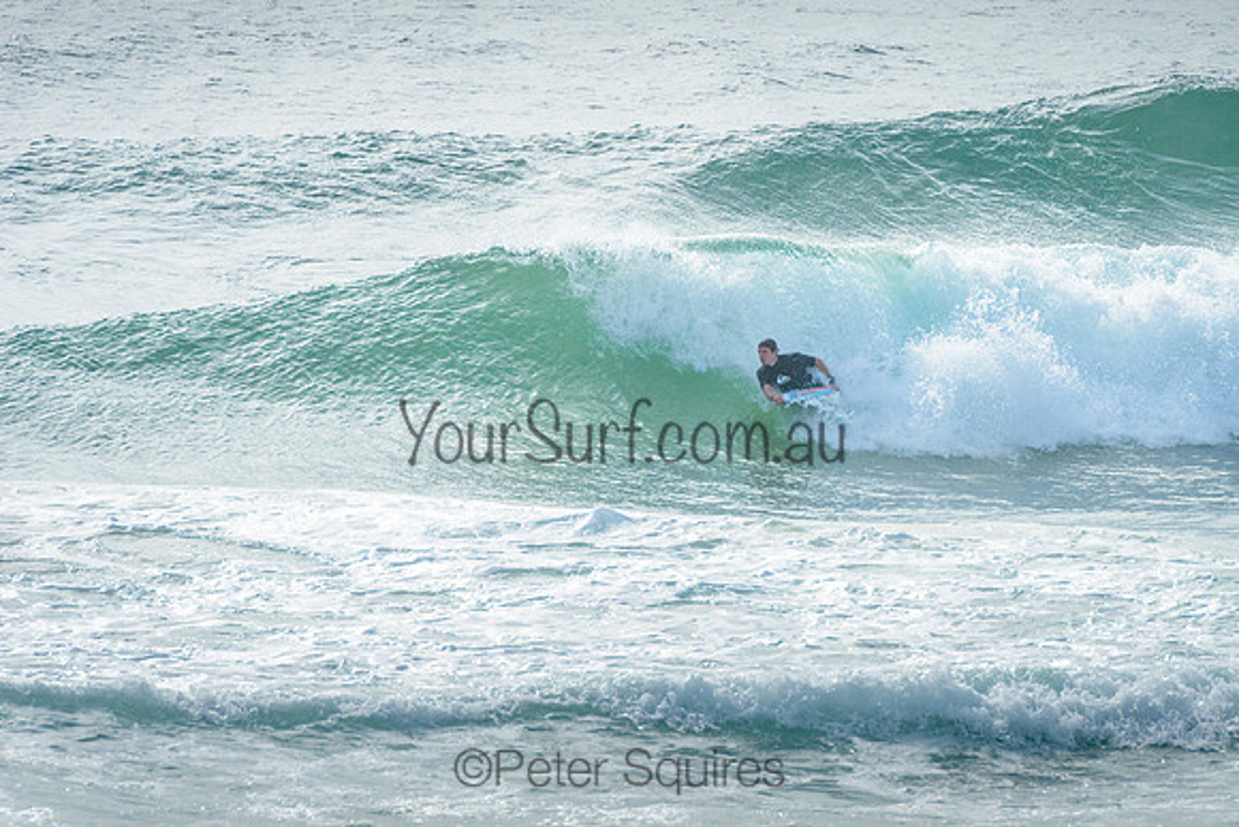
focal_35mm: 490
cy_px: 320
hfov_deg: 4.2
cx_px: 760
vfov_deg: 2.8
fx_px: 16882
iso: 500
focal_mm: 400
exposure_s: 1/1600
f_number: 13
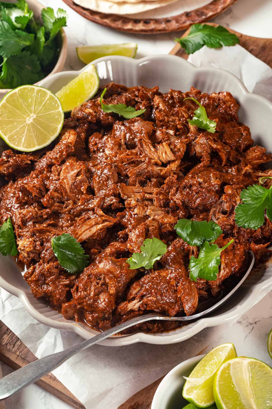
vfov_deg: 19.5
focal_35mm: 105
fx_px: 1192
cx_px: 136
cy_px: 204
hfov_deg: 13.0
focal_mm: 105
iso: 100
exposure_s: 1/160
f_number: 16
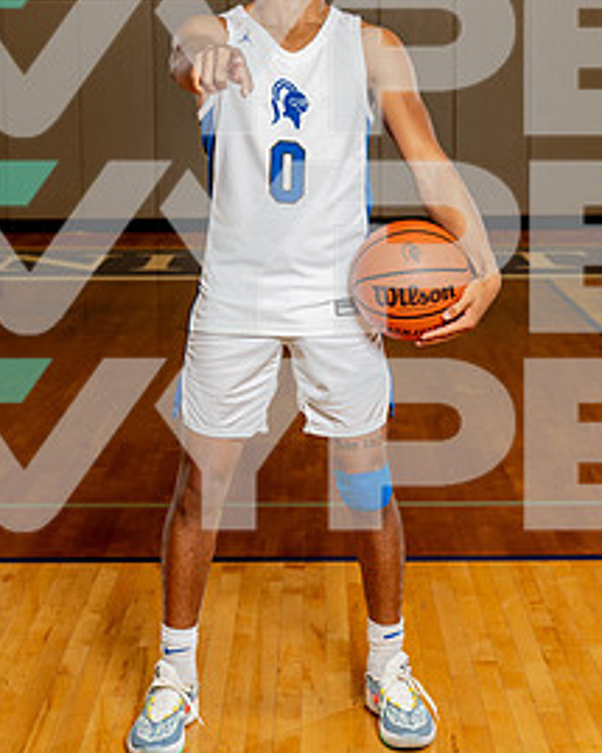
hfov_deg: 22.2
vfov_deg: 27.4
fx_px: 1538
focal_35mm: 69
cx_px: 302
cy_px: 249
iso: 250
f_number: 4
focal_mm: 44
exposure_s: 1/250
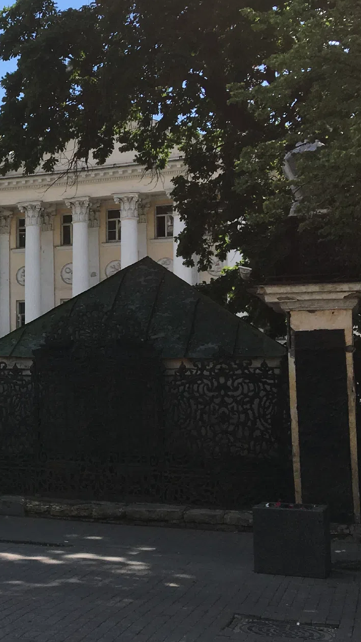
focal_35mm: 60
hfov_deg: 18.4
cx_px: -134
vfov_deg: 34.9
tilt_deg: +6.4
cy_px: 323
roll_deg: -1.2
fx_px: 1021
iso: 25
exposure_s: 1/1350
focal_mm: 4.15
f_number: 2.2
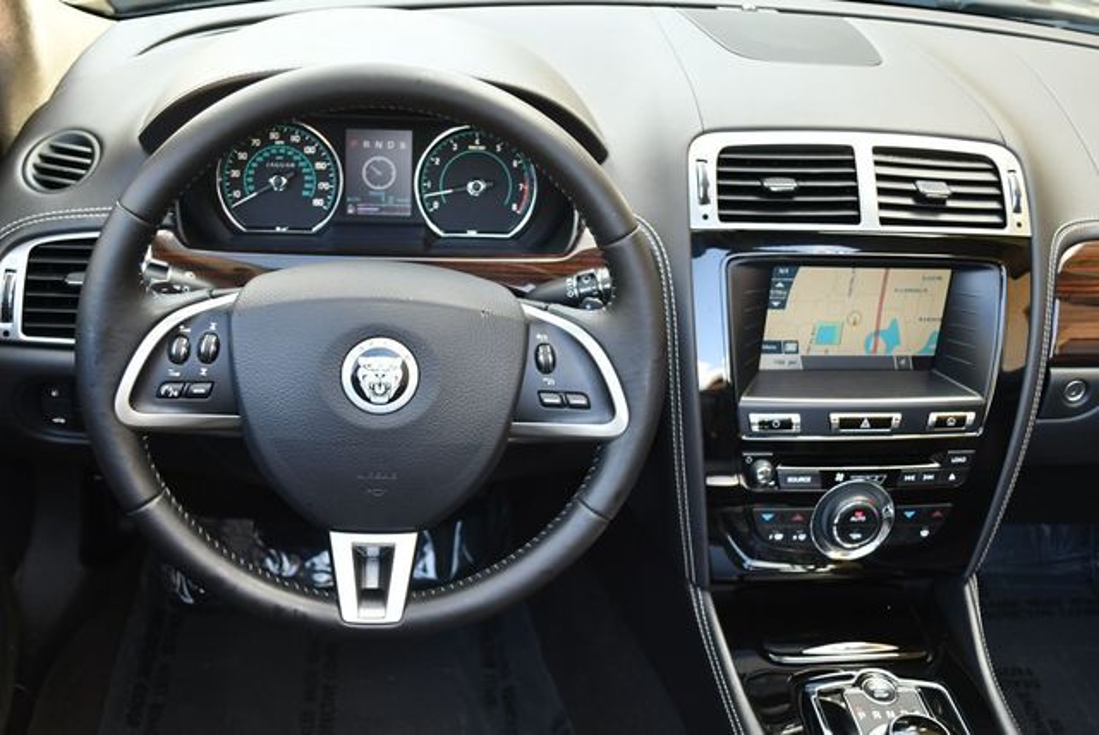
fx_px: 1222
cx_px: 550
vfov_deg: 33.5
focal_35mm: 40
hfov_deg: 48.4
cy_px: 368
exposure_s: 1/250
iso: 640
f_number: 3.8
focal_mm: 20
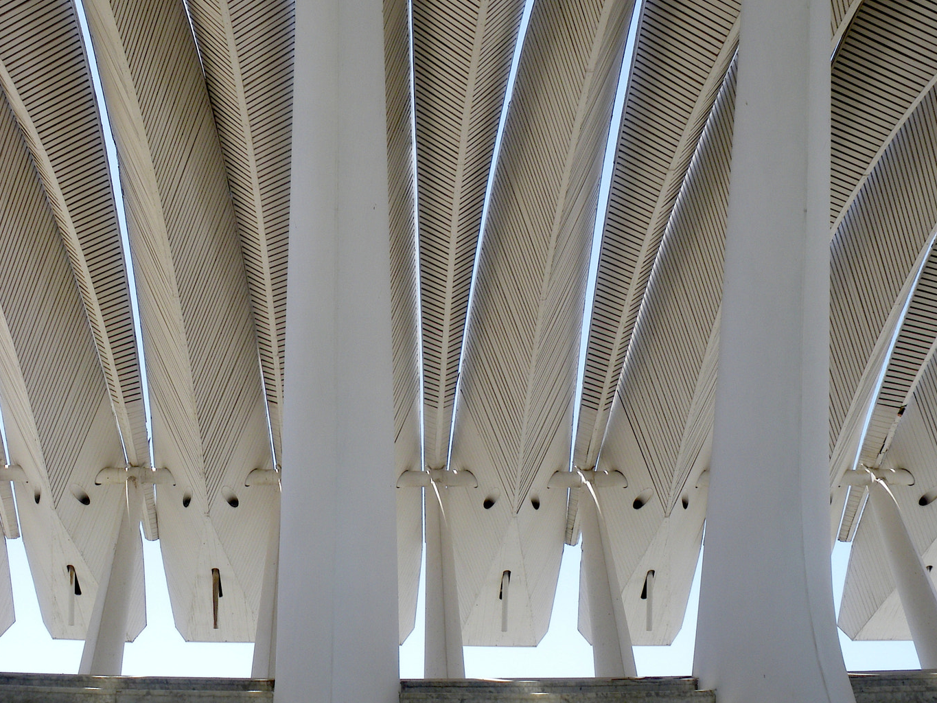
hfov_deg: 35.5
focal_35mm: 54
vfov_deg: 27.0
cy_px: 296
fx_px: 1462
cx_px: 414
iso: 64
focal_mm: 6.3
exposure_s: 1/160
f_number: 5.4
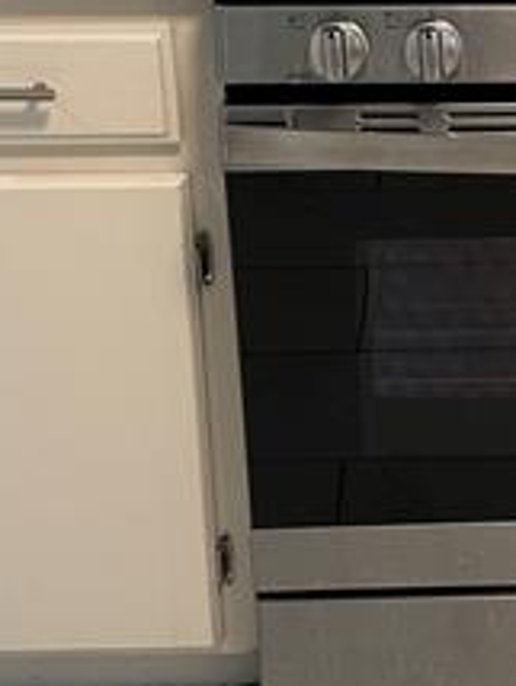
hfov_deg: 16.6
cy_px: 115
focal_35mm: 86
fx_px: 1706
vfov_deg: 22.4
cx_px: 587
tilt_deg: -20.1
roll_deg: -0.4
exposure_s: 1/120
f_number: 1.78
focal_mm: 6.86
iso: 200
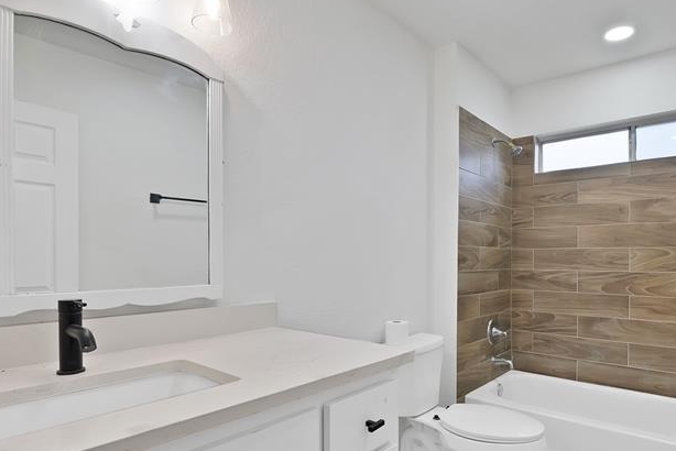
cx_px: 380
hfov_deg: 83.6
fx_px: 376
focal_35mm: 20
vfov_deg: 61.7
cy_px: 260
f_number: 9
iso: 640
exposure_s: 1/10
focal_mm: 12
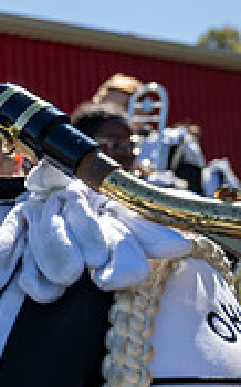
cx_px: -232
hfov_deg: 13.8
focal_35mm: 81
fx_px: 853
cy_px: 244
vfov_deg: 25.5
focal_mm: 24
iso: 31
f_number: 4.5
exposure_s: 1/250
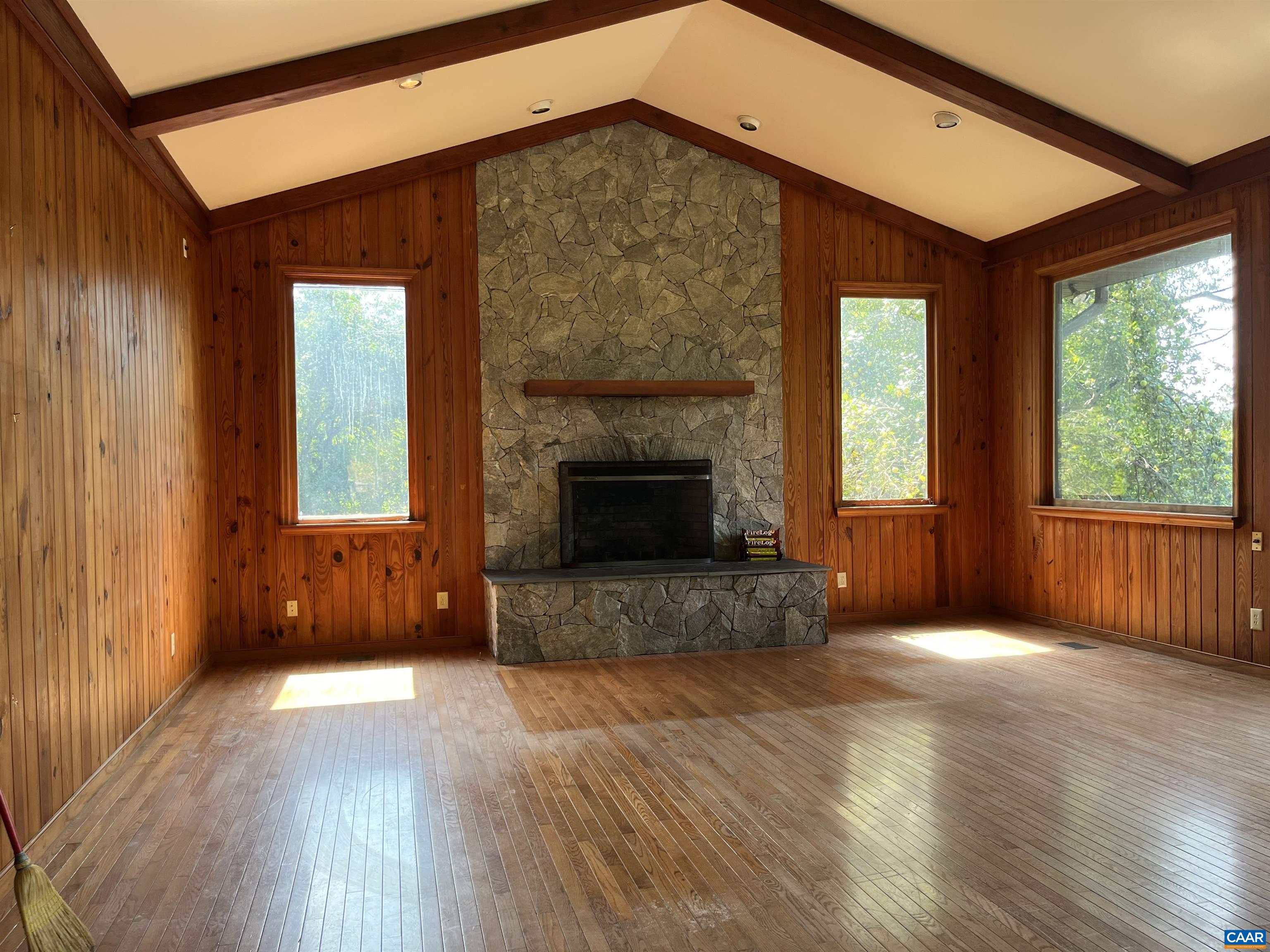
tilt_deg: -1.0
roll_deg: +1.4
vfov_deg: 53.1
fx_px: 954
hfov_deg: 67.3
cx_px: 635
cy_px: 476
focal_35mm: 26
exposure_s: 1/133
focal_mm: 5.1
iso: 64
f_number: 1.6
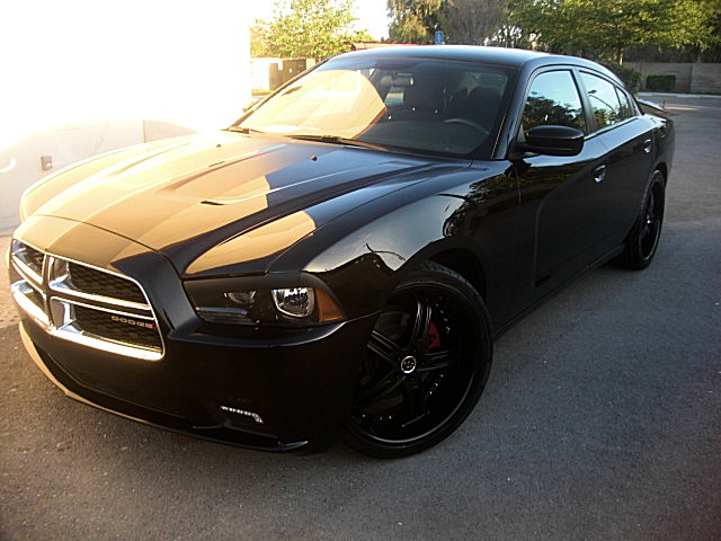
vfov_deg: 39.7
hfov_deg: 51.4
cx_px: 360
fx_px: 750
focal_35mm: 36
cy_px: 270
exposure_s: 1/80
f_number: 2.8
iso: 50
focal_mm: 6.3
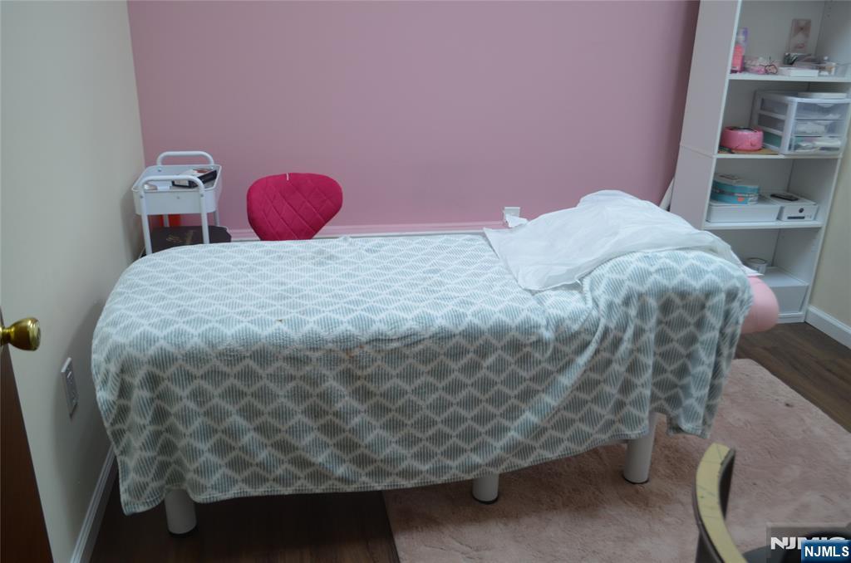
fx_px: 708
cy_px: 282
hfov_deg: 62.0
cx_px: 426
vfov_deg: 43.4
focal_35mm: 30
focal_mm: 20
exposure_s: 1/60
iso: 400
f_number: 4
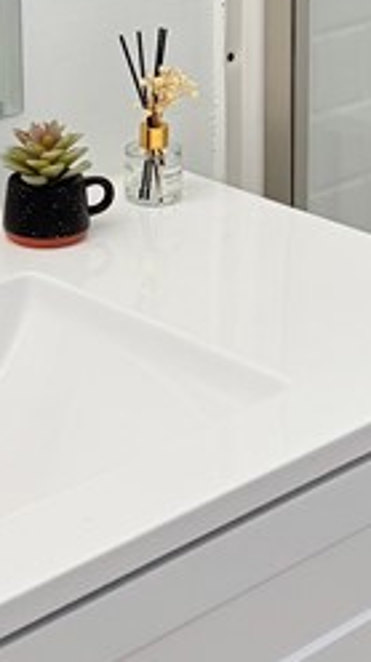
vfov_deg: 19.1
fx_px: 1894
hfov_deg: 11.2
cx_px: 248
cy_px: -40
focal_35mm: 108
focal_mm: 6.76
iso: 125
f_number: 1.78
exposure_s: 1/233
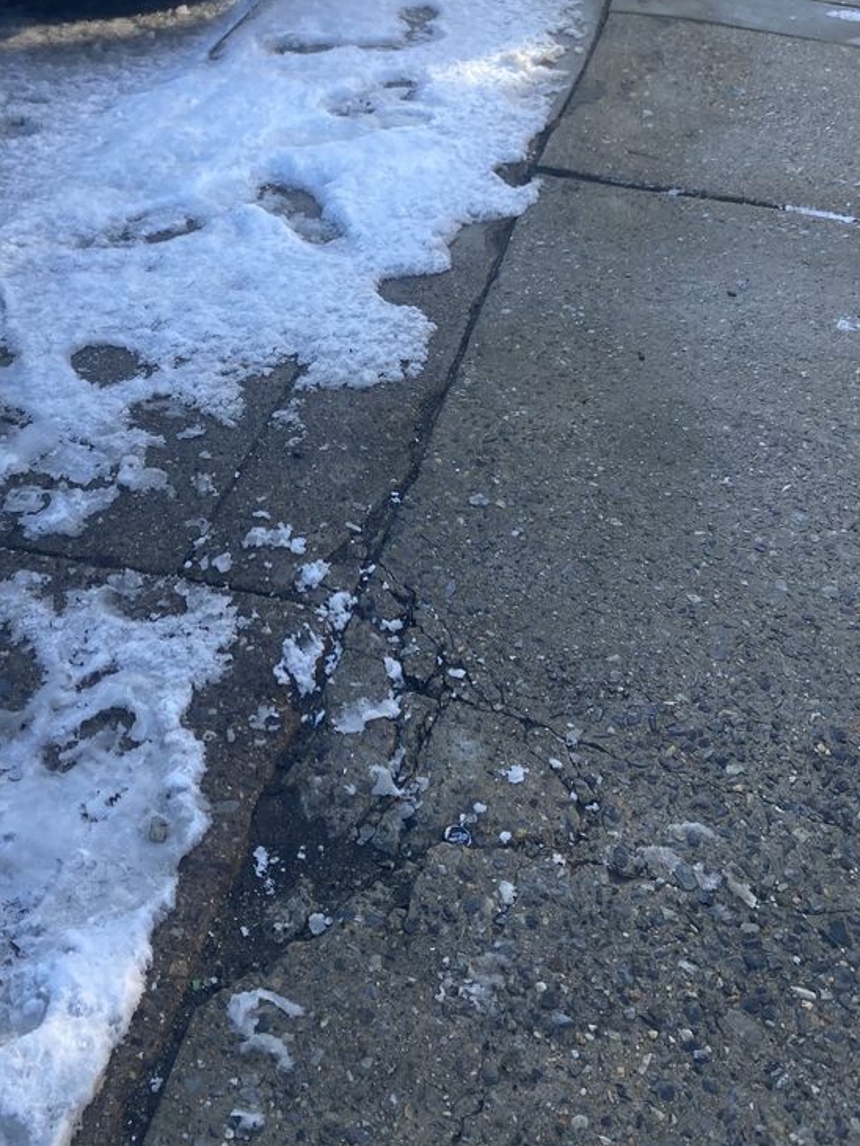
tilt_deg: -33.7
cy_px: 294
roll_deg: -5.6
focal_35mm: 46
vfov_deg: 40.1
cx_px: 287
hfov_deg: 31.3
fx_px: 1523
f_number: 1.8
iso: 20
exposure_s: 1/392
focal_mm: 3.99
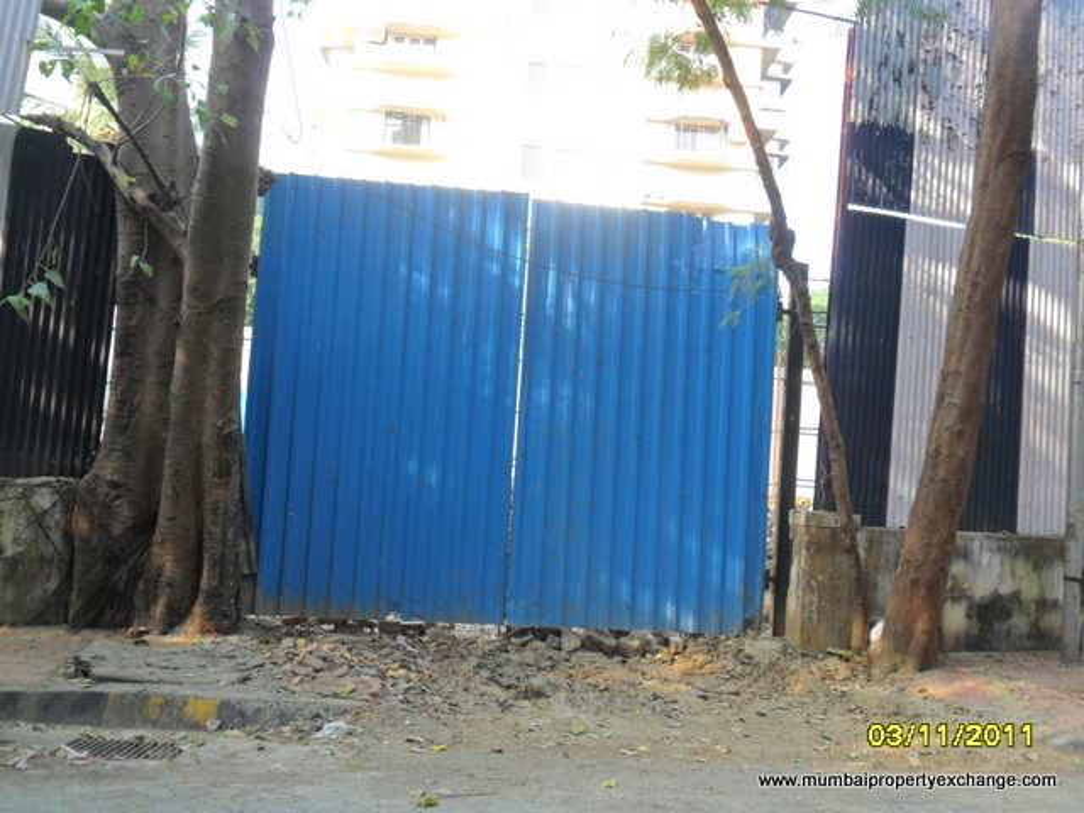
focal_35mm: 32
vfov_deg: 44.2
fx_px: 1002
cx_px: 542
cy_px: 406
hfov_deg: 56.8
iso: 100
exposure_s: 1/60
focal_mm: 5.7
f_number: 3.7
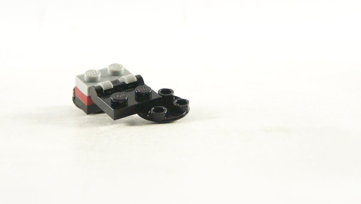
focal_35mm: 90
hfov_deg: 23.7
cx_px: 182
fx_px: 862
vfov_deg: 13.4
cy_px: 75
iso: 400
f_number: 3.2
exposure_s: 1/60
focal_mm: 13.7
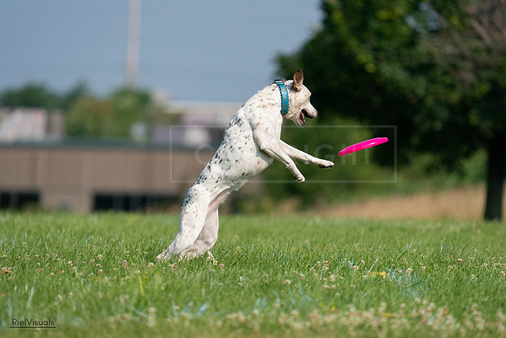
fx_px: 5890
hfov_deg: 4.9
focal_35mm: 419
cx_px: 253
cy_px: 169
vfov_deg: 3.3
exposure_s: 1/4000
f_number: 6.3
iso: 640
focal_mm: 419
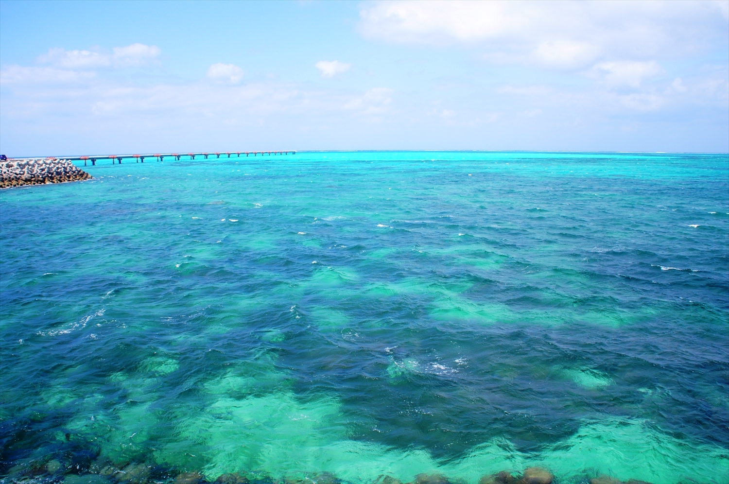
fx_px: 546
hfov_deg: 67.4
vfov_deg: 47.8
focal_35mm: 27
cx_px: 364
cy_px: 242
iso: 200
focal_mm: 18
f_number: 13
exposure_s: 1/200
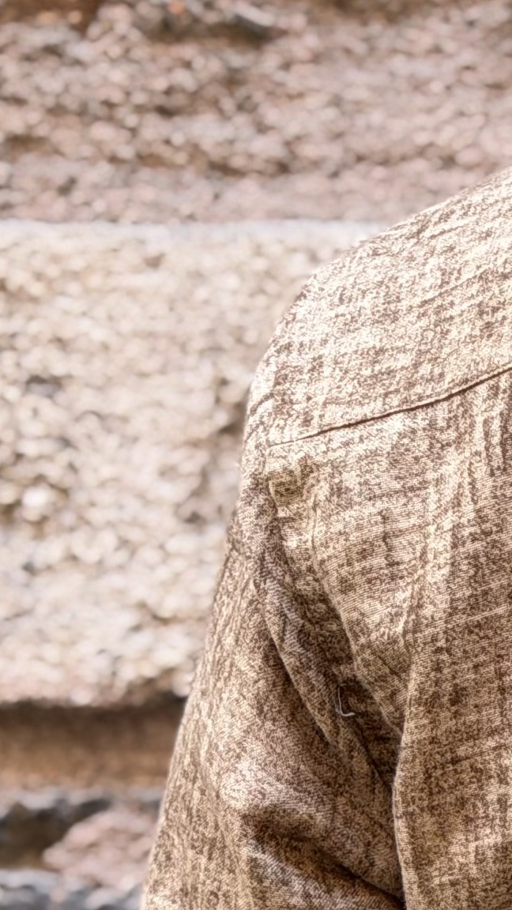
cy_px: 1186
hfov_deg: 6.4
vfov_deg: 11.5
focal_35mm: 183
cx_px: 1146
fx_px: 4417
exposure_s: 1/121
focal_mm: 6.76
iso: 50
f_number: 1.78
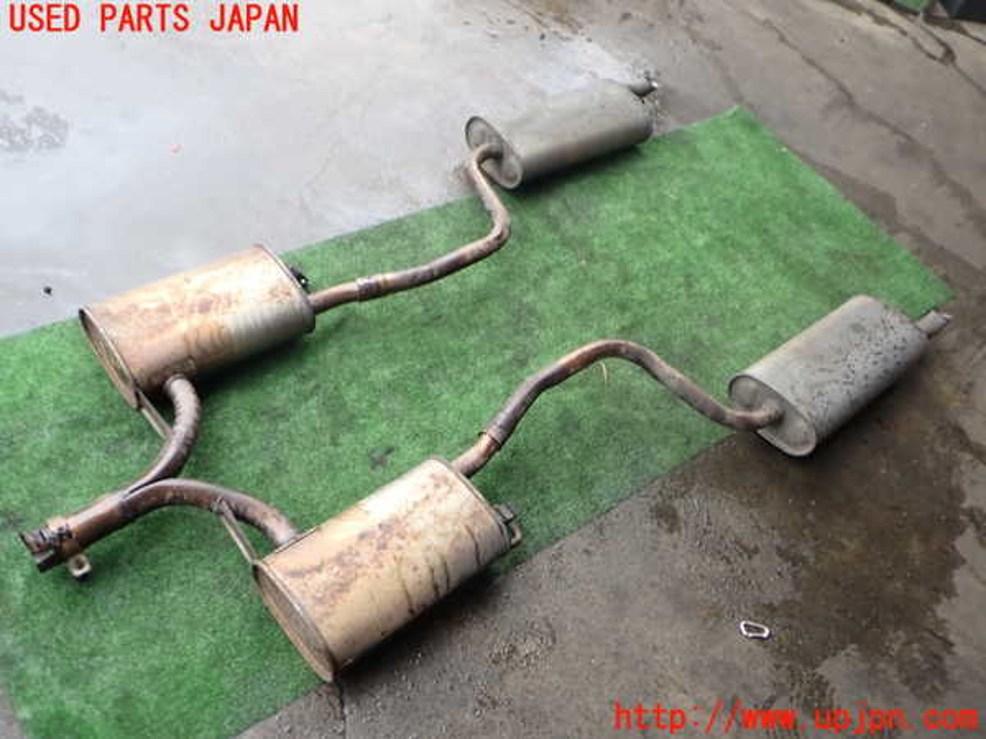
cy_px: 370
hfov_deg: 60.0
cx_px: 493
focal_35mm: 30
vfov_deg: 46.8
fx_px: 855
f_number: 2.3
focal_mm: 5.4
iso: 160
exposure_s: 1/125
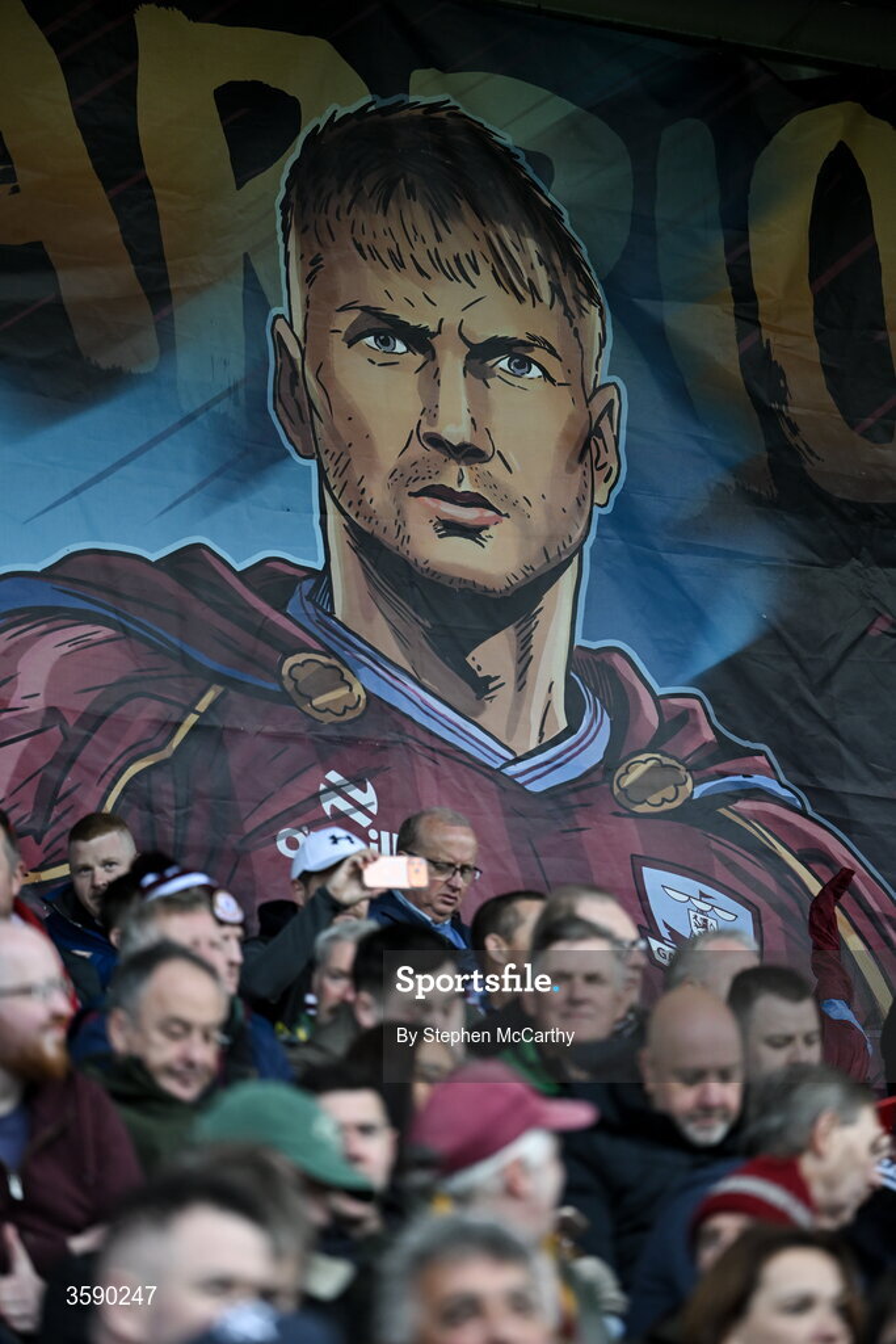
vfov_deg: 11.4
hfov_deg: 7.6
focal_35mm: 180
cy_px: 672
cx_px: 448
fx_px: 6717
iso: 800
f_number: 2.8
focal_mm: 180
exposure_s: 1/1600
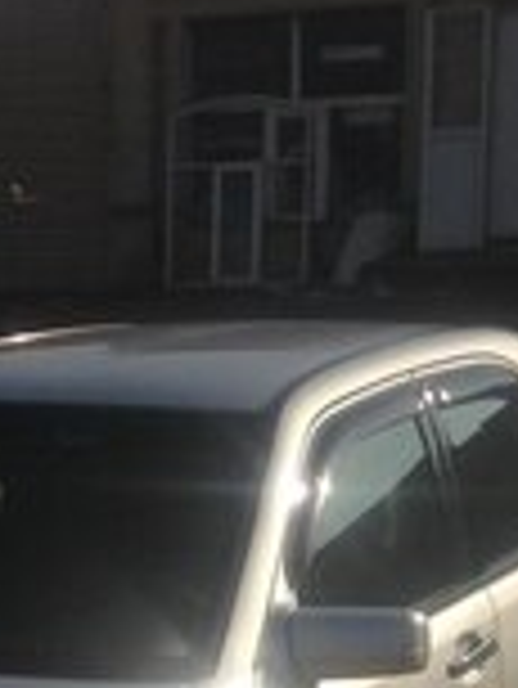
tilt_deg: -16.7
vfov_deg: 17.6
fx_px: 2132
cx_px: 9
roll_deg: +3.0
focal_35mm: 107
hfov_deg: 13.7
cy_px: 800
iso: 50
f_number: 2.4
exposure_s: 1/3390
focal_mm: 4.12
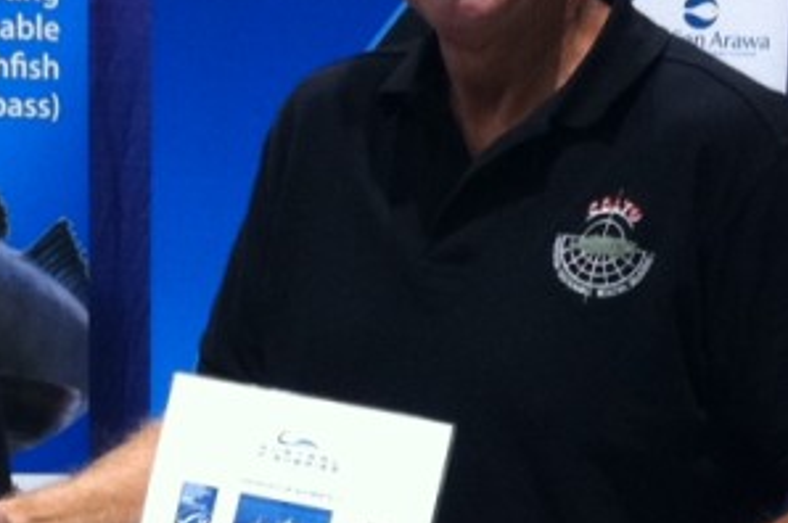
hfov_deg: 16.4
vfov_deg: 10.9
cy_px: 441
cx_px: 397
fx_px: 2733
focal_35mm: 125
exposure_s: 1/15
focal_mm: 3.85
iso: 160
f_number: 2.8
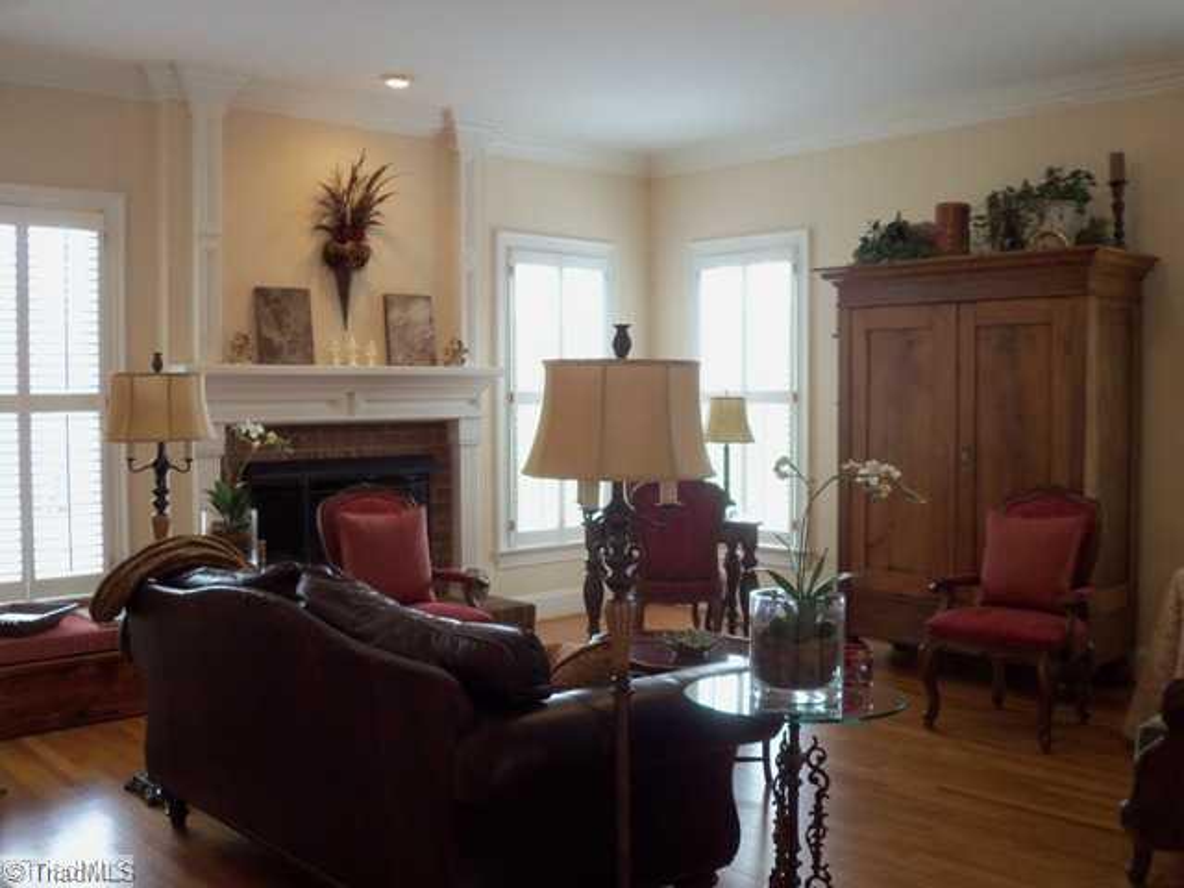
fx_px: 1163
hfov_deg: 54.0
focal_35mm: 34
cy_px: 444
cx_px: 592
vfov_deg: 41.8
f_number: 2.9
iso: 125
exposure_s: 1/30
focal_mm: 5.7
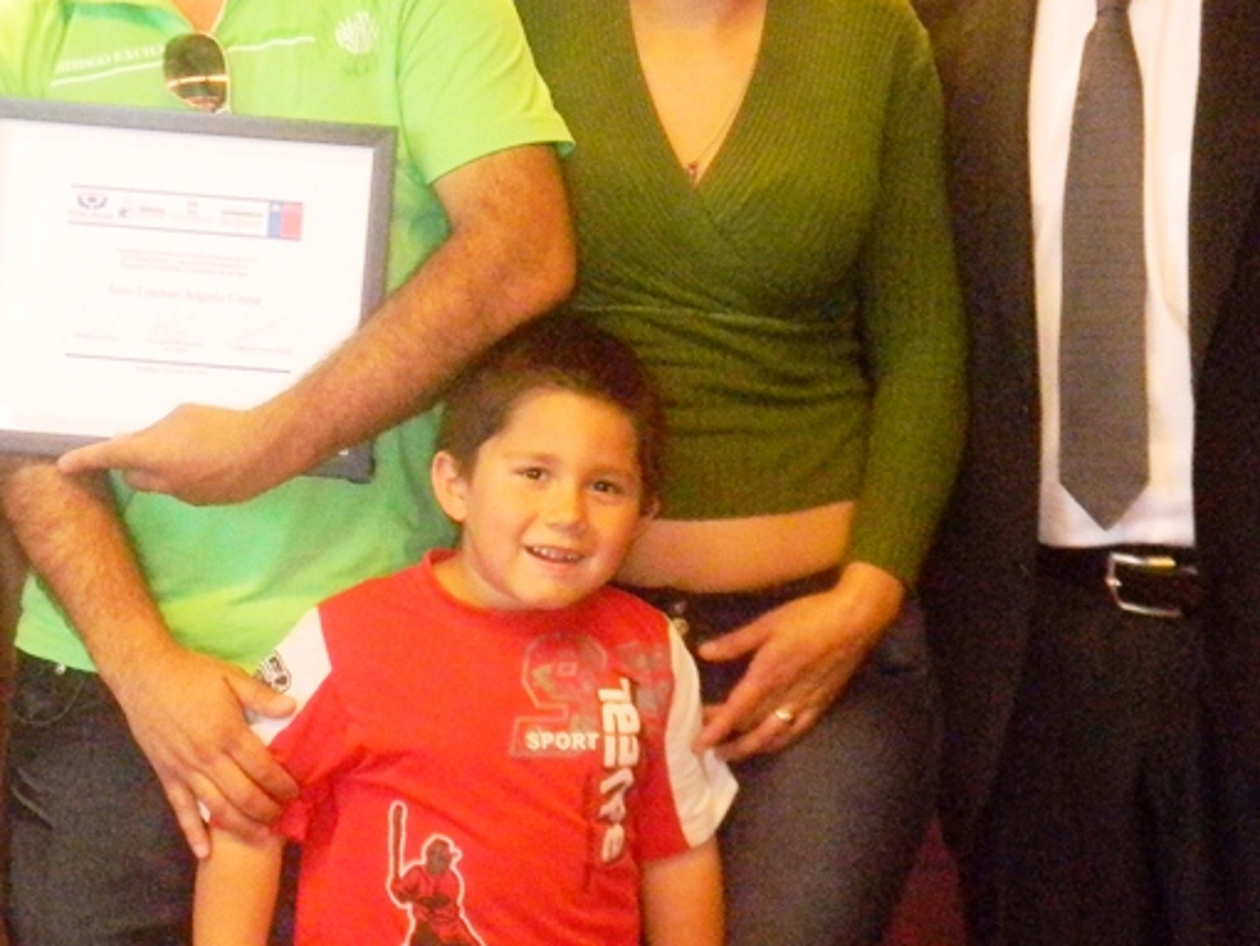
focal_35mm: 126
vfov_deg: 11.8
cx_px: 346
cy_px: 366
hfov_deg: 15.6
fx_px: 4588
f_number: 4.3
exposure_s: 1/42
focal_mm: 12.2
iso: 800
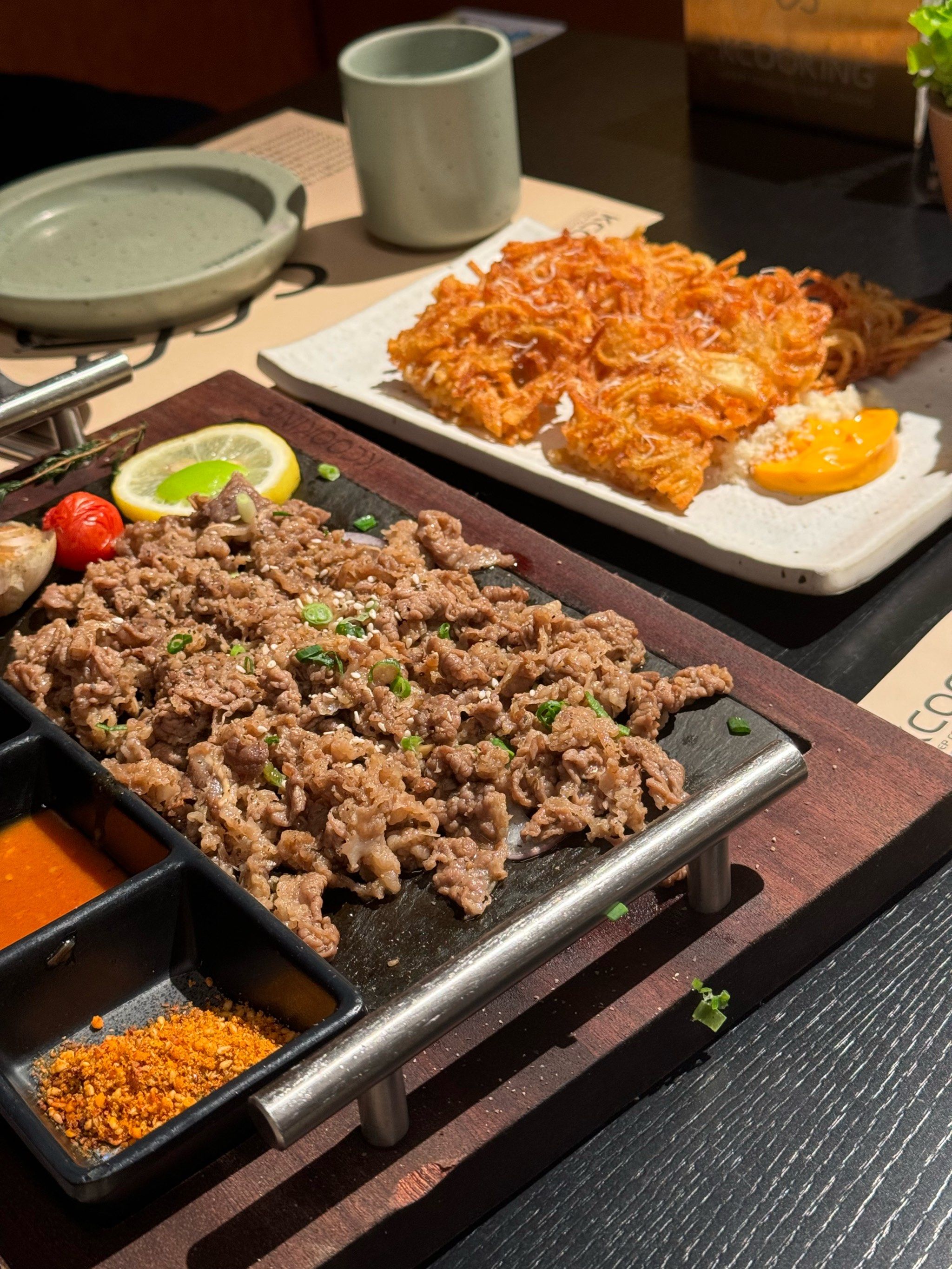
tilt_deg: -34.7
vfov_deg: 39.7
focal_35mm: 48
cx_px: 476
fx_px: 1760
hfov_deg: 30.3
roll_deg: +9.2
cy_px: 634
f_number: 1.78
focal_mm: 6.76
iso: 160
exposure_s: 1/50
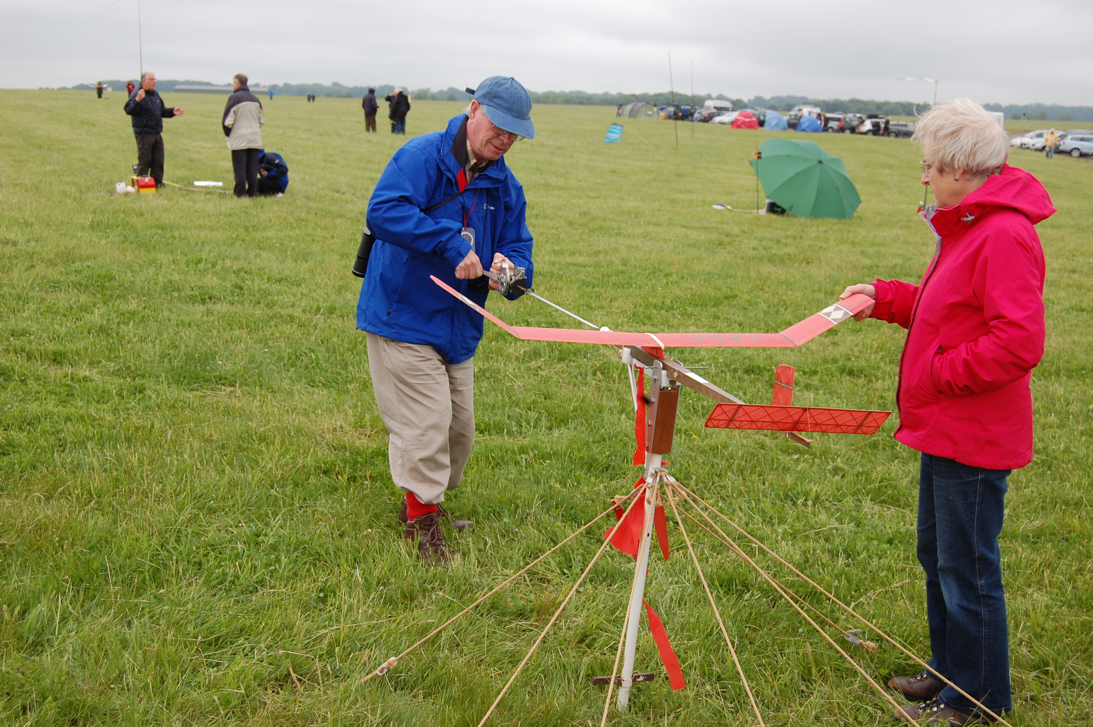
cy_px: 364
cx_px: 546
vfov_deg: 28.0
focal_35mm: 48
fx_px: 1456
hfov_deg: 41.1
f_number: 7.1
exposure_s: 1/200
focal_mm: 32
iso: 200
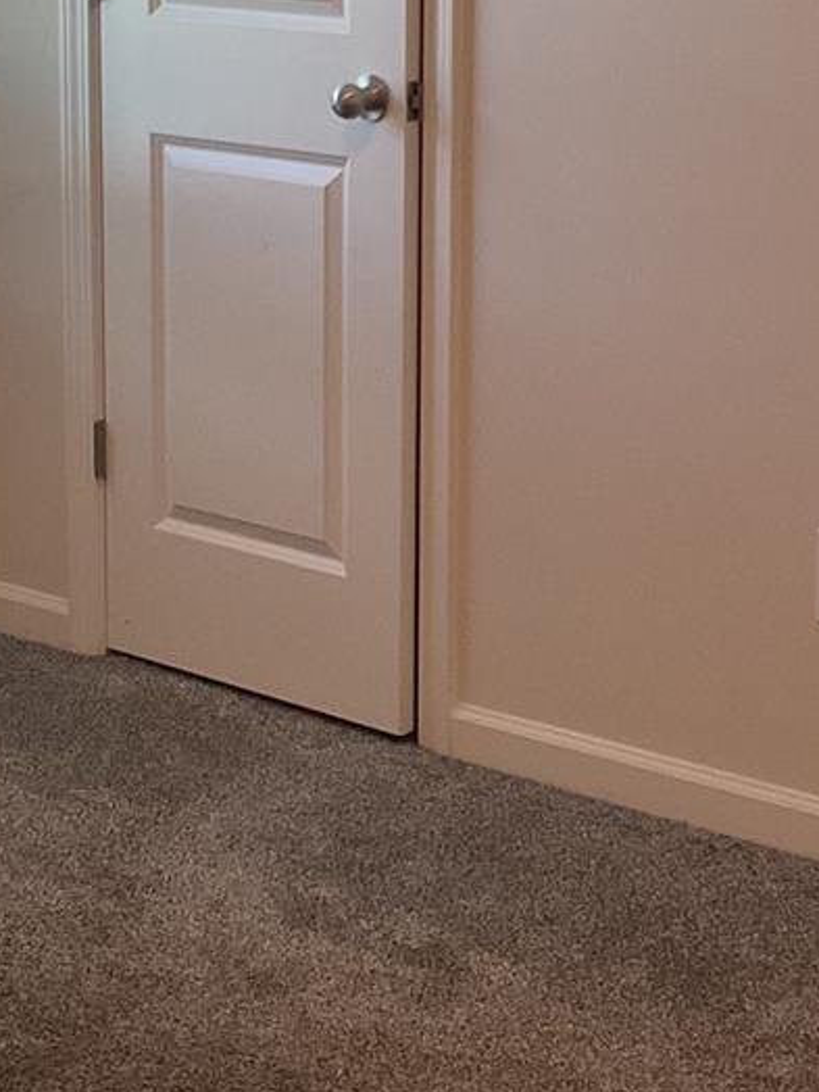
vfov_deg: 22.8
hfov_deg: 17.4
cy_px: 267
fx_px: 2681
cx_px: 408
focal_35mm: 85
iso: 80
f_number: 1.8
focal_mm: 3
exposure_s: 1/50
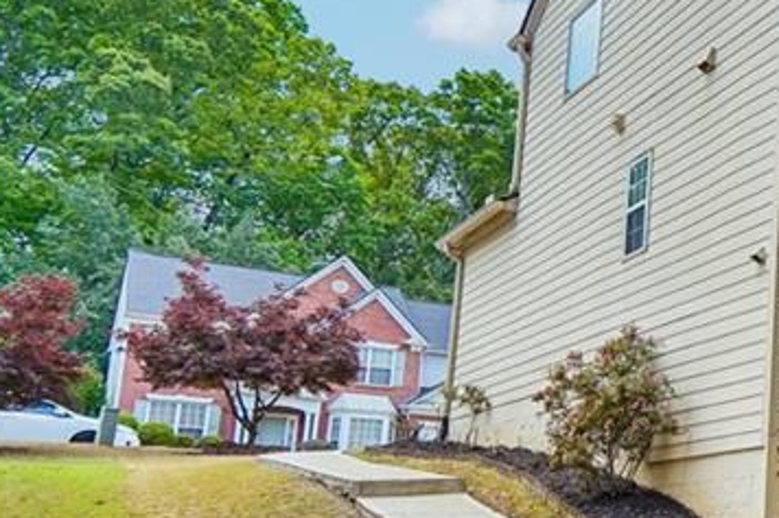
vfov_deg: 29.1
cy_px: 187
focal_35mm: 46
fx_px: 995
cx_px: 1057
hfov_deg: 31.1
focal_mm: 16
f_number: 5
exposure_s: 1/500
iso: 50
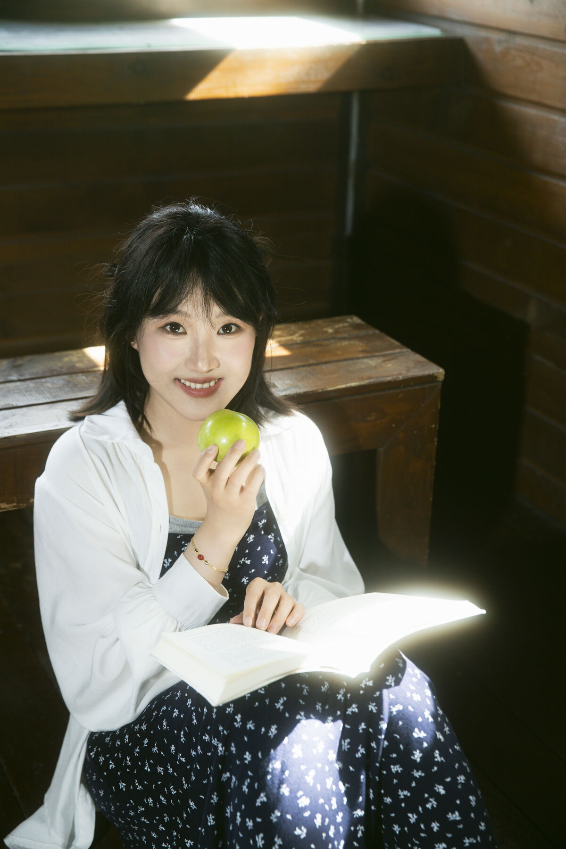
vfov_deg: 33.9
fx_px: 1391
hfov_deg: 23.0
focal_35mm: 59
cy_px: 424
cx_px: 283
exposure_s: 1/125
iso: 500
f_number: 4
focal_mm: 59
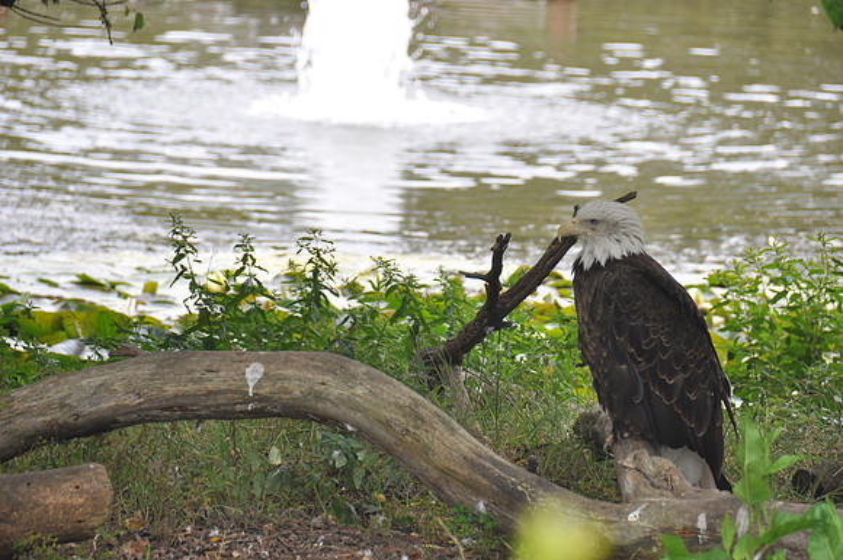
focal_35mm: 330
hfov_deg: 6.3
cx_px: 422
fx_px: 7717
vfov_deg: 4.2
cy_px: 280
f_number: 6.3
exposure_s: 1/200
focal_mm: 220
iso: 320
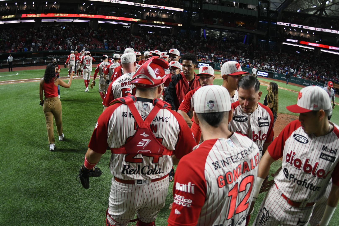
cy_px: 113
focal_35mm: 24
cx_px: 170
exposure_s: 1/640
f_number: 2.8
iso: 2000
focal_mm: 16
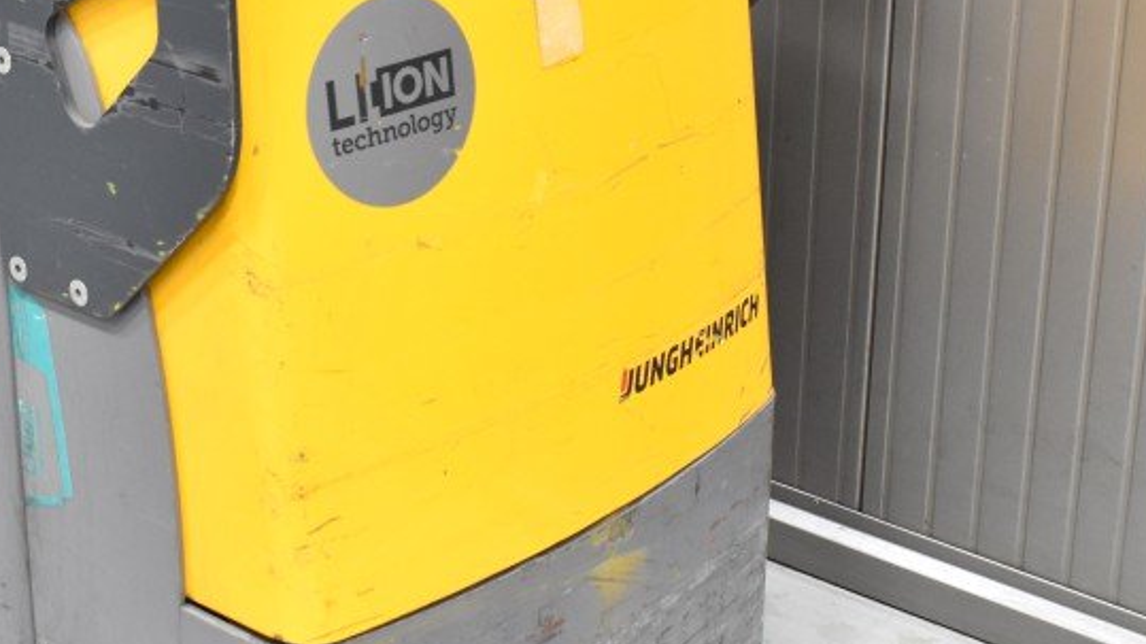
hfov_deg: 25.2
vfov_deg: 14.4
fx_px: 2552
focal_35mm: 84
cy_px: 251
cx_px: 391
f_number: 5
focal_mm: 24
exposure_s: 1/25
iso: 1600
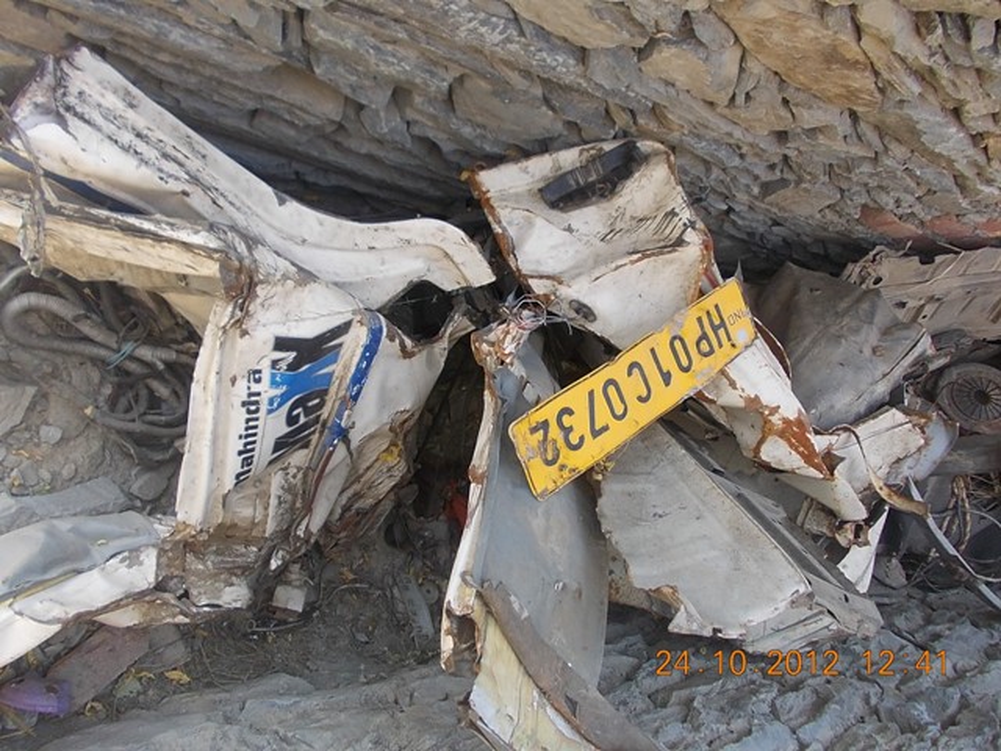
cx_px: 500
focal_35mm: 28
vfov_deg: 49.7
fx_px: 810
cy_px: 376
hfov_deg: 63.4
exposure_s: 1/160
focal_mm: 4
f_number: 2.7
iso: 80
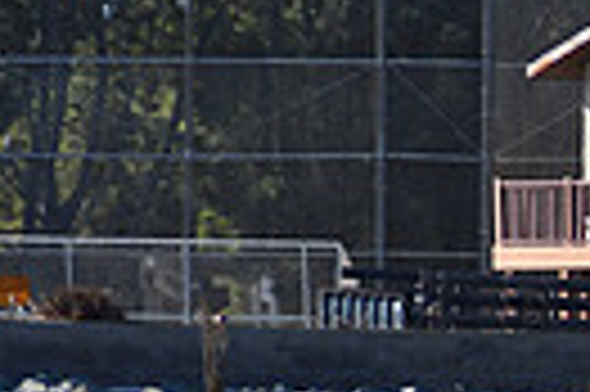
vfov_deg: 1.5
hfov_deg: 2.3
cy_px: 665
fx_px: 14666
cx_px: 1252
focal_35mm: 896
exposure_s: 1/1000
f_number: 5.6
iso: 220
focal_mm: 135
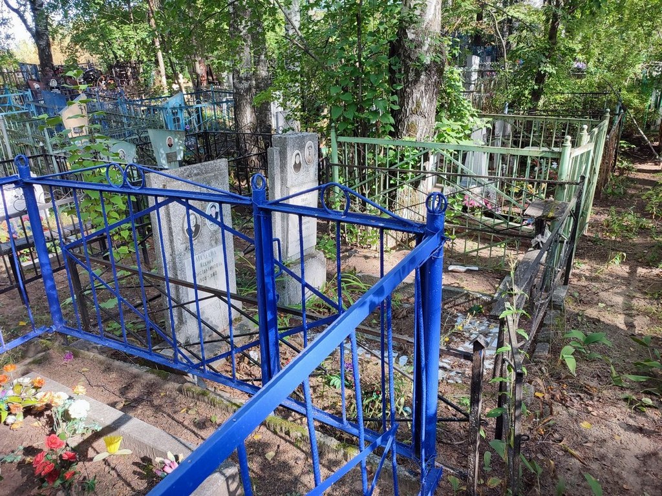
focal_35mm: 25
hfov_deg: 69.4
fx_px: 478
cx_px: 331
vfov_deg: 54.9
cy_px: 248
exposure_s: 1/100
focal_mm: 6.04
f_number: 1.9
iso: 58
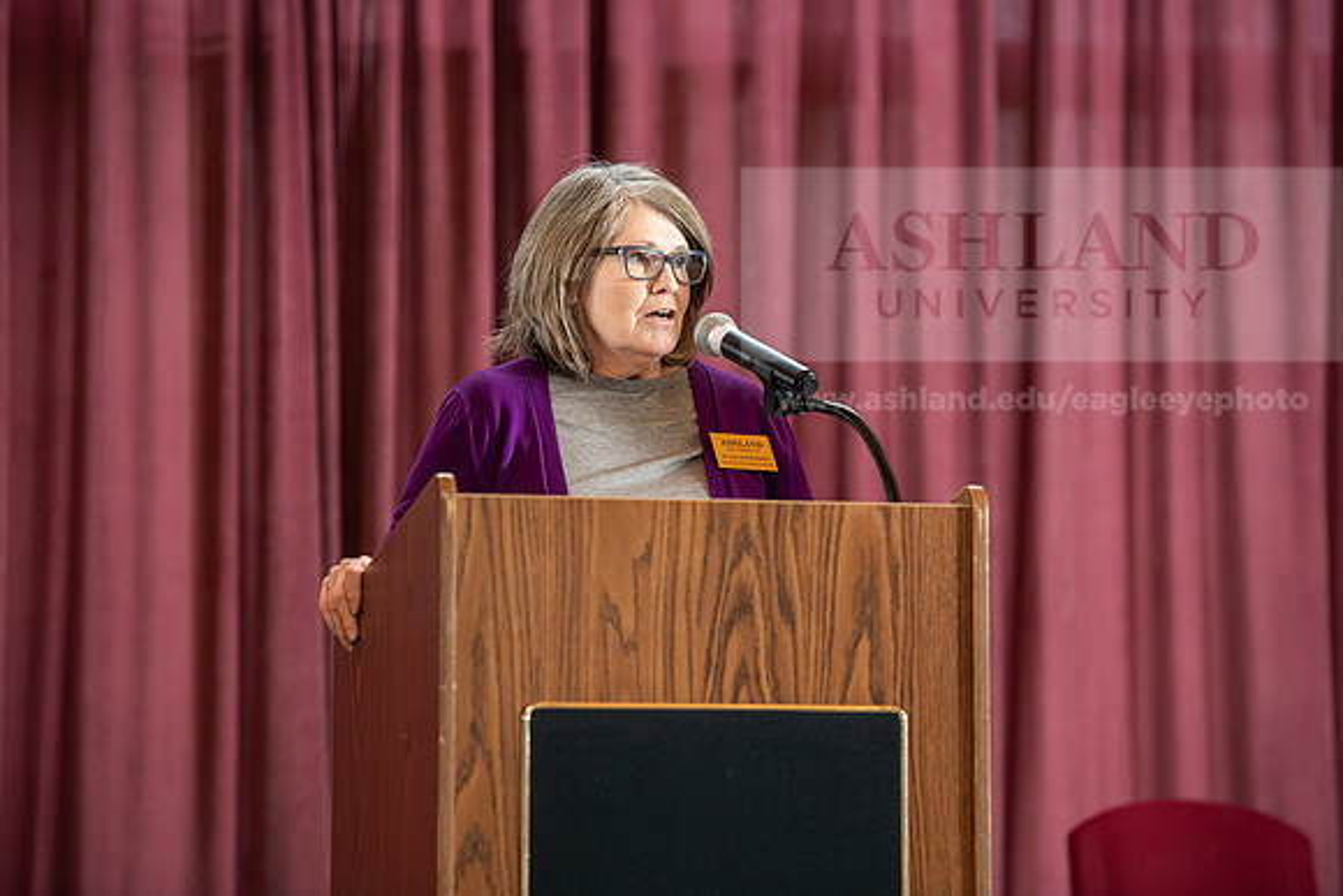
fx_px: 5037
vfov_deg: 10.2
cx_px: 672
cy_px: 448
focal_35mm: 135
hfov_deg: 15.2
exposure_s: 1/200
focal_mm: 135
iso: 1600
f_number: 3.2
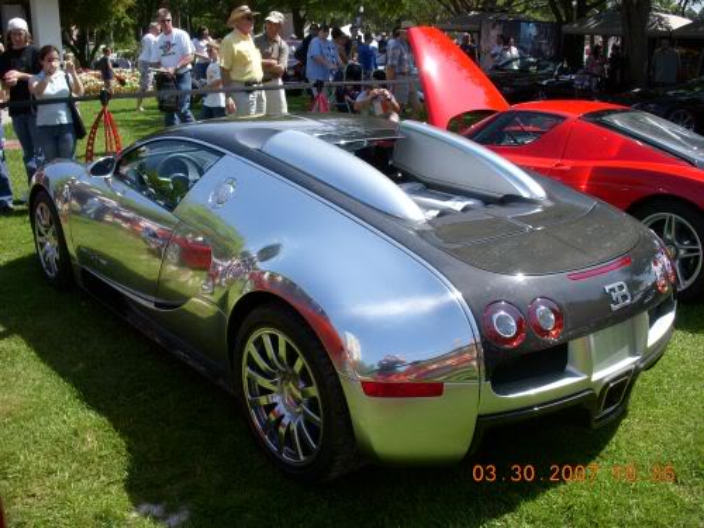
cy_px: 264
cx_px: 352
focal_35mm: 38
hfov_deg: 49.0
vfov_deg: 37.7
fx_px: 773
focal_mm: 6.3
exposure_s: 1/800
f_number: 3.3
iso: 100
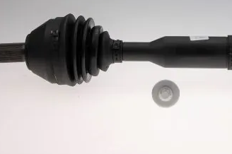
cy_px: 33
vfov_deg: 14.6
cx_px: 179
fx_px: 599
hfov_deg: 21.7
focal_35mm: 93
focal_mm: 34
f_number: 8
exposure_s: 1/250
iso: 200
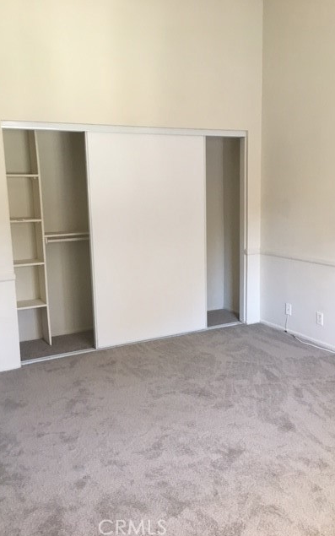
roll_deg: +0.3
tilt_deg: -9.0
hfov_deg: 40.6
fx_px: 453
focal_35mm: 31
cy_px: 269
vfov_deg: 61.2
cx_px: 167
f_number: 2.2
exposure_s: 1/33
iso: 80
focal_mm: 4.15
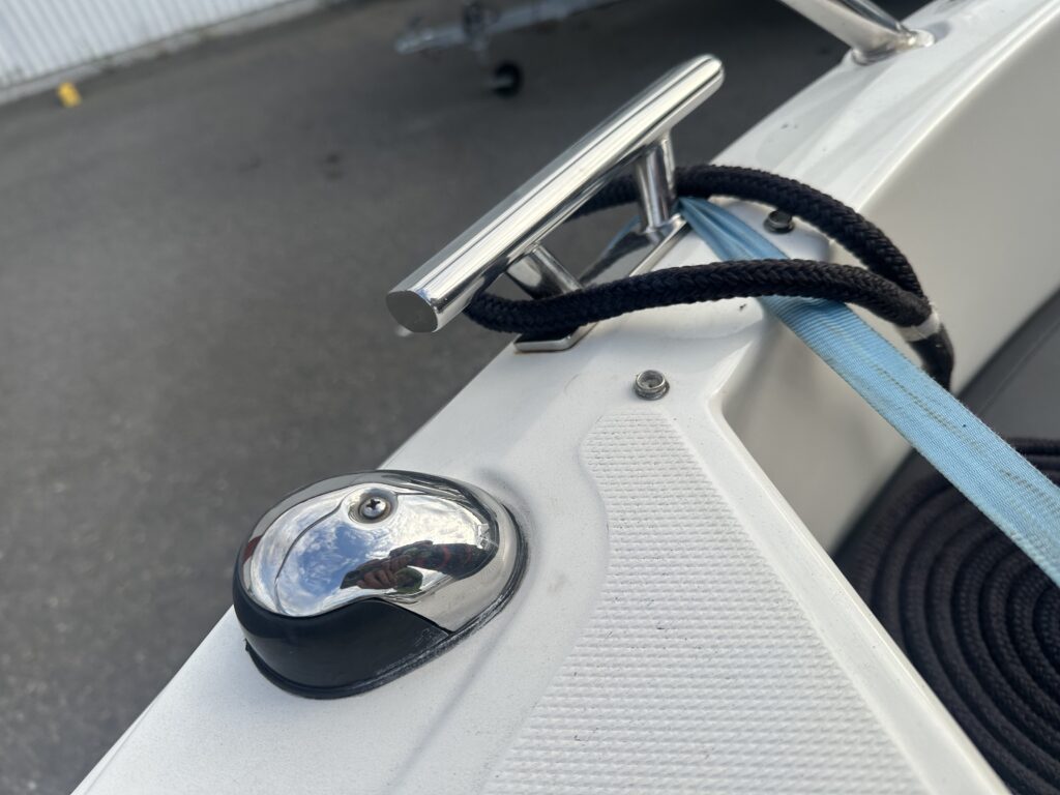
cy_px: 398
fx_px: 735
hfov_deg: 71.6
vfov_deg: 56.8
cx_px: 530
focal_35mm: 24
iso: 80
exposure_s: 1/1812
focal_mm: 6.86
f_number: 1.78
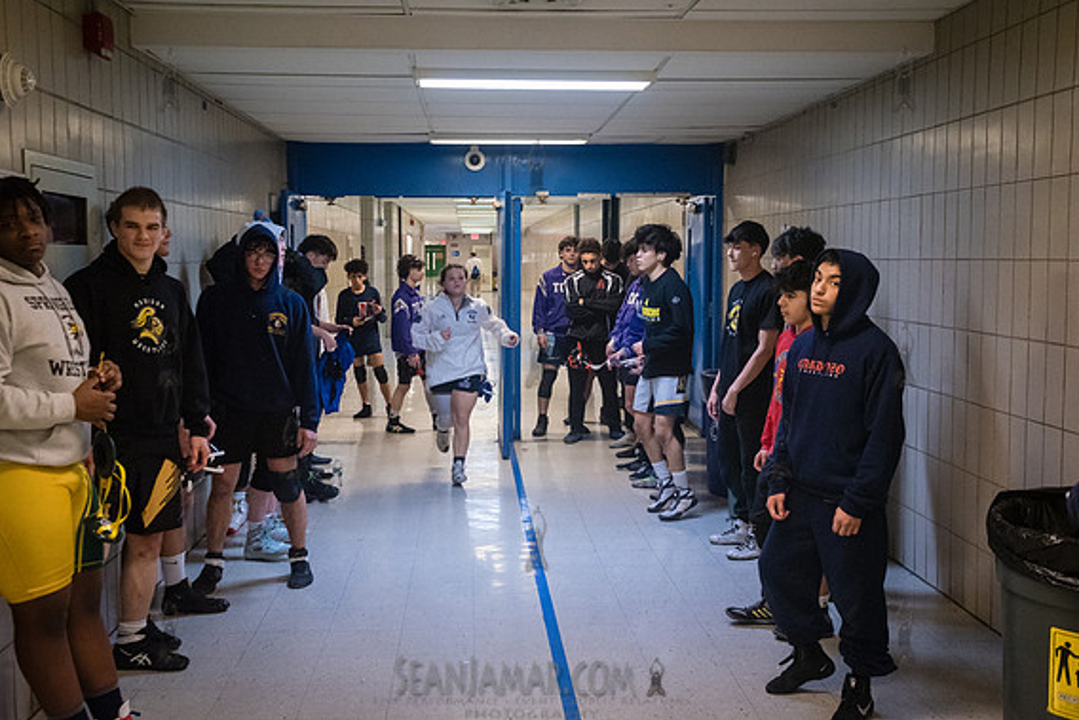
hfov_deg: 51.9
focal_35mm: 37
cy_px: 354
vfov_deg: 36.0
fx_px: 1109
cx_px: 536
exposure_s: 1/200
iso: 8000
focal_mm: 35
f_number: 4
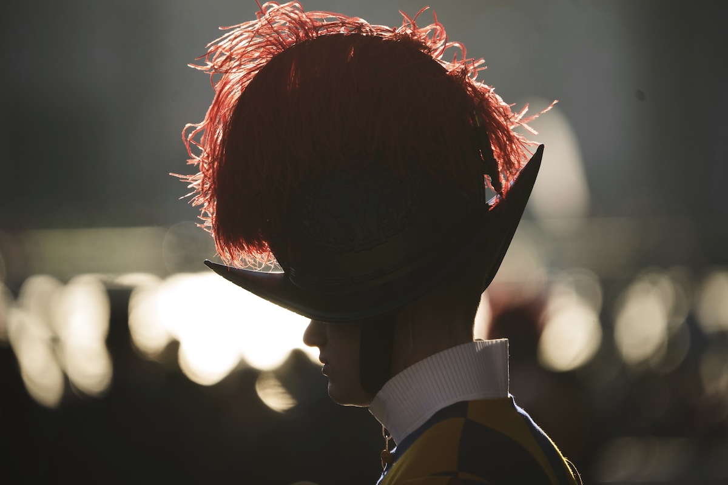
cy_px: 242
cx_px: 364
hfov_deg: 4.2
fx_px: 9969
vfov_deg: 2.8
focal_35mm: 493
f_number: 6.3
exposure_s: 1/2000
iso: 500
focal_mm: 493
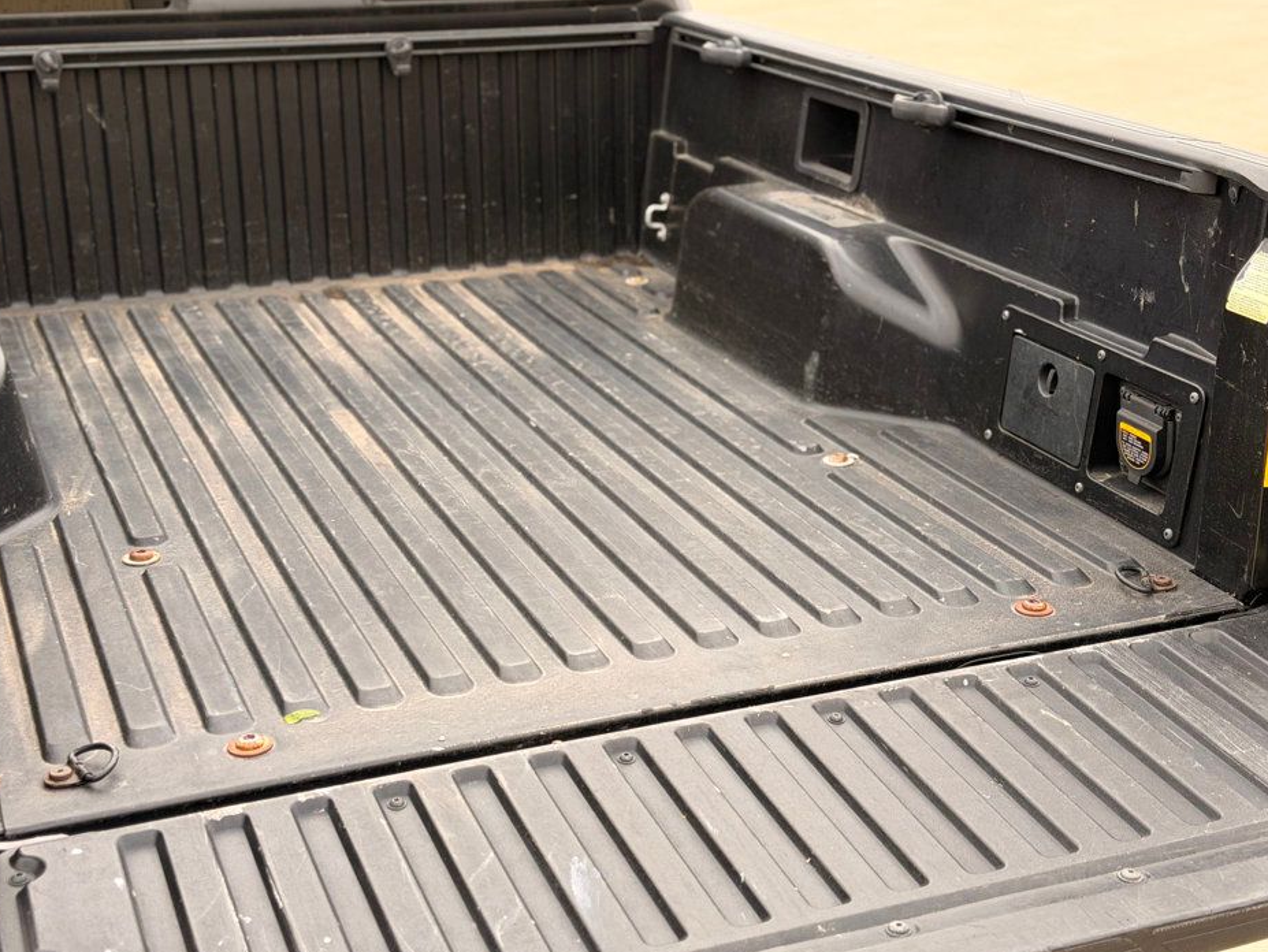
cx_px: 658
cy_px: 469
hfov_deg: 36.2
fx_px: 1942
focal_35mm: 53
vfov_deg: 27.5
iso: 80
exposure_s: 1/699
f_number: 1.78
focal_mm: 6.76
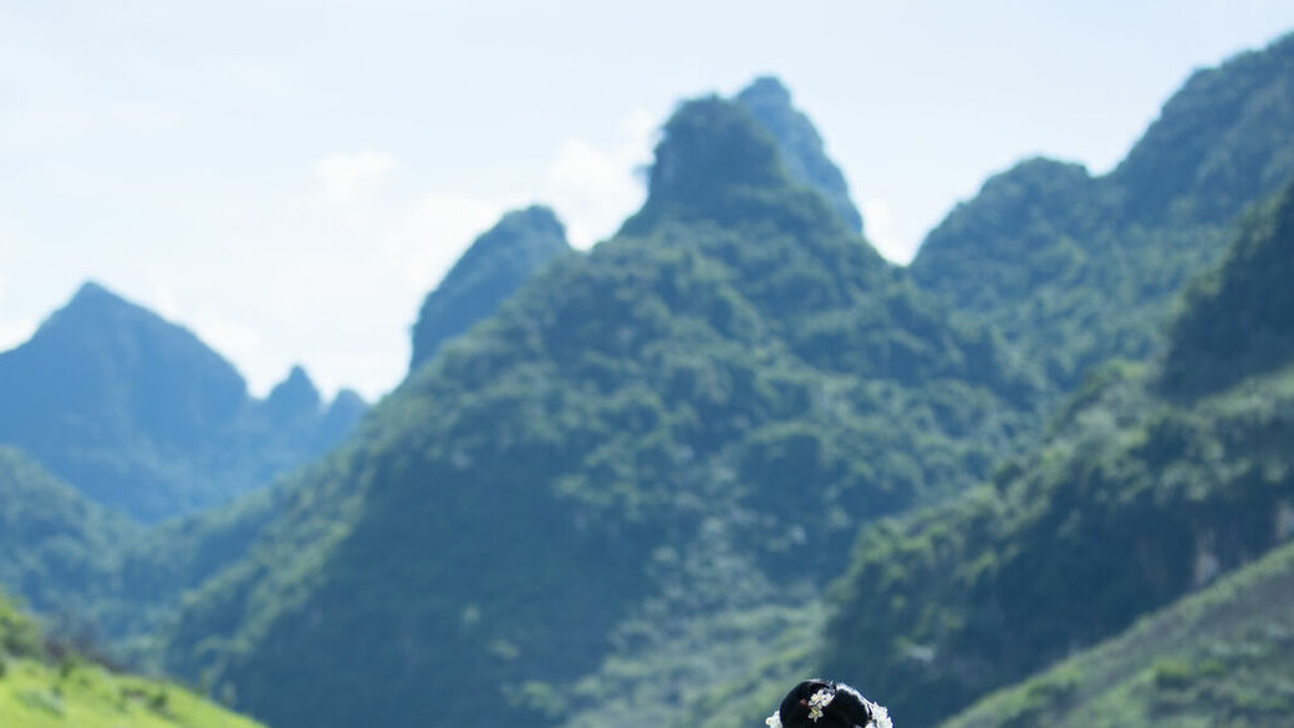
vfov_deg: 10.8
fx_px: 3809
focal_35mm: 111
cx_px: 646
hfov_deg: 19.3
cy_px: 710
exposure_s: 1/1250
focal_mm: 70
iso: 100
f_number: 2.8
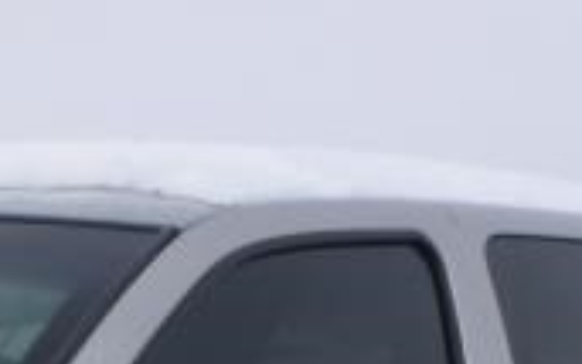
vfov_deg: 9.3
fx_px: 1967
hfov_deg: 16.3
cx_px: -58
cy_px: 901
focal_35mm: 124
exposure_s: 1/800
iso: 100
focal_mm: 4.5
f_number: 3.9
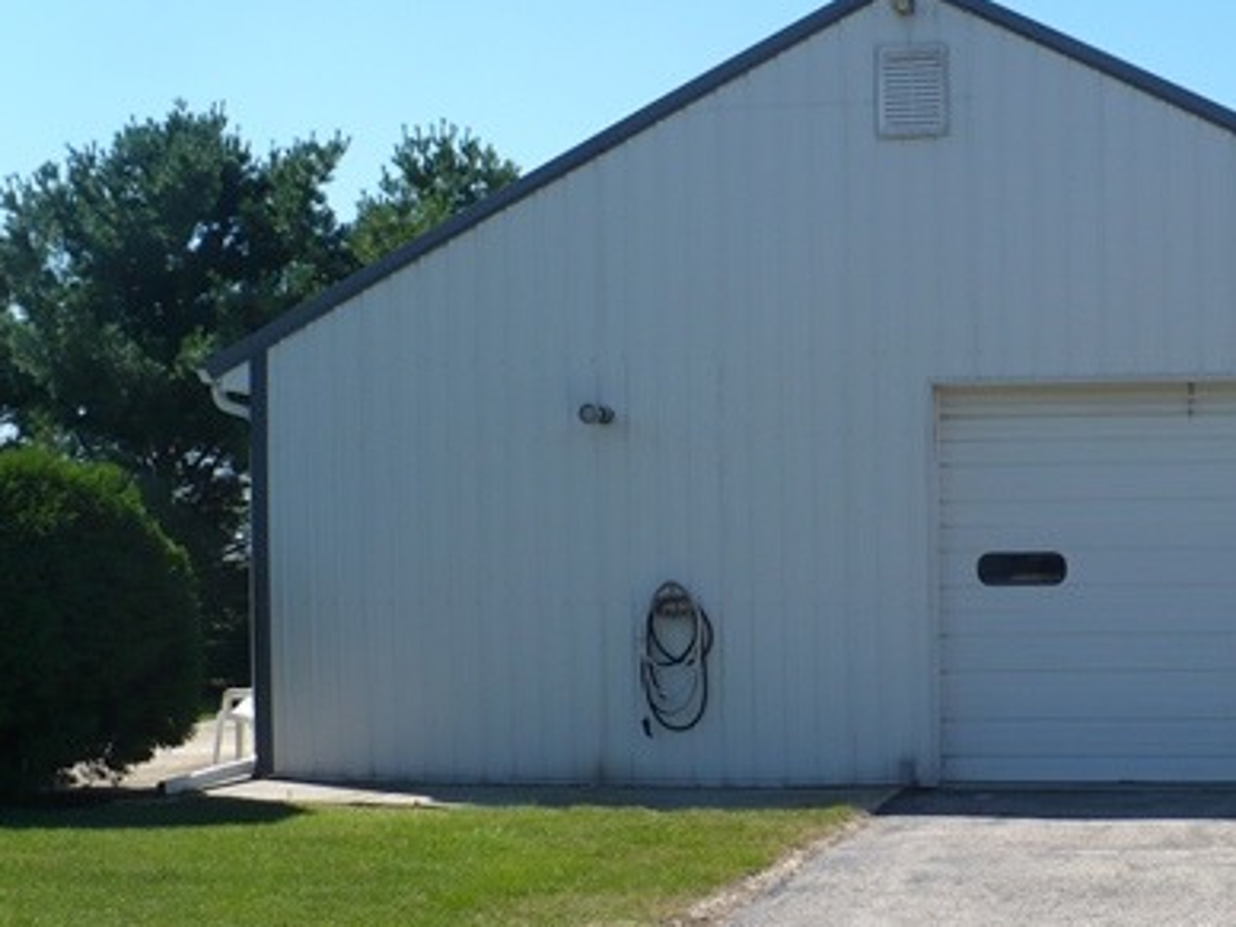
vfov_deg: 24.0
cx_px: 933
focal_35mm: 61
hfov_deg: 31.1
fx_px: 2178
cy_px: 580
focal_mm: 6.1
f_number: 8
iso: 100
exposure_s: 1/160
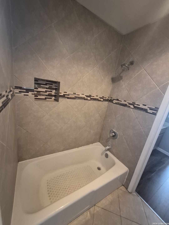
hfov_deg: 89.9
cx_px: 84
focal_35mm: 13
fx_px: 85
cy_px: 112
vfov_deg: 106.2
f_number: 2.2
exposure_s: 1/60
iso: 1000
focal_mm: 1.74
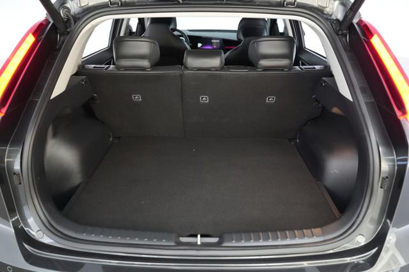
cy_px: 136
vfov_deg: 49.5
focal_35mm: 26
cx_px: 204
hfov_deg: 69.4
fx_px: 295
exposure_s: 1/160
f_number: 2.8
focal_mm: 26
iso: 10000
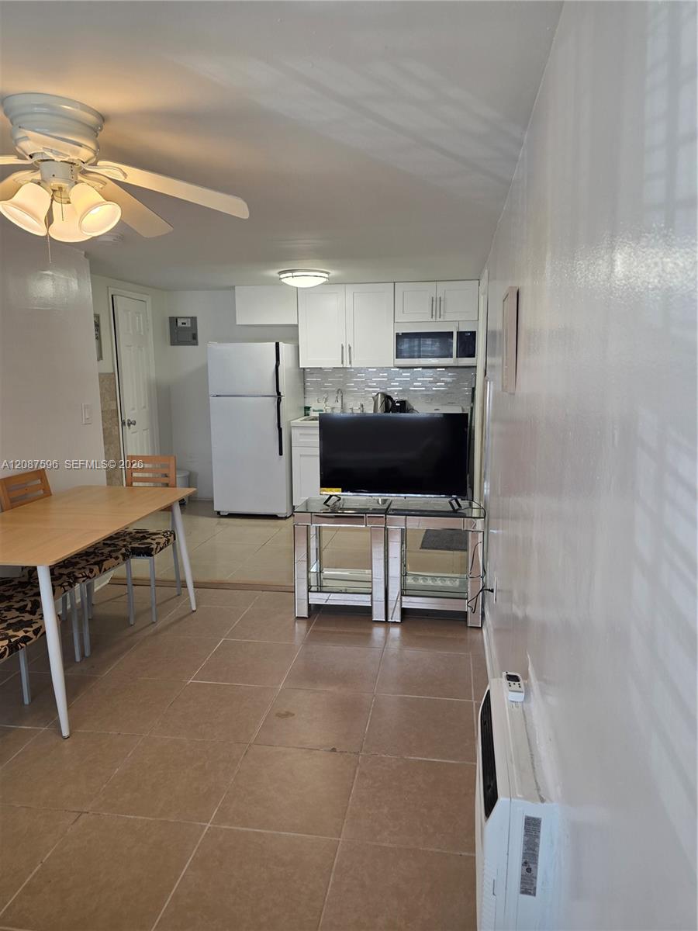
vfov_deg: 73.9
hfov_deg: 58.9
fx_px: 618
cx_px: 349
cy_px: 466
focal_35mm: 23
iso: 160
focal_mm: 6.3
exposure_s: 1/120
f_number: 1.7
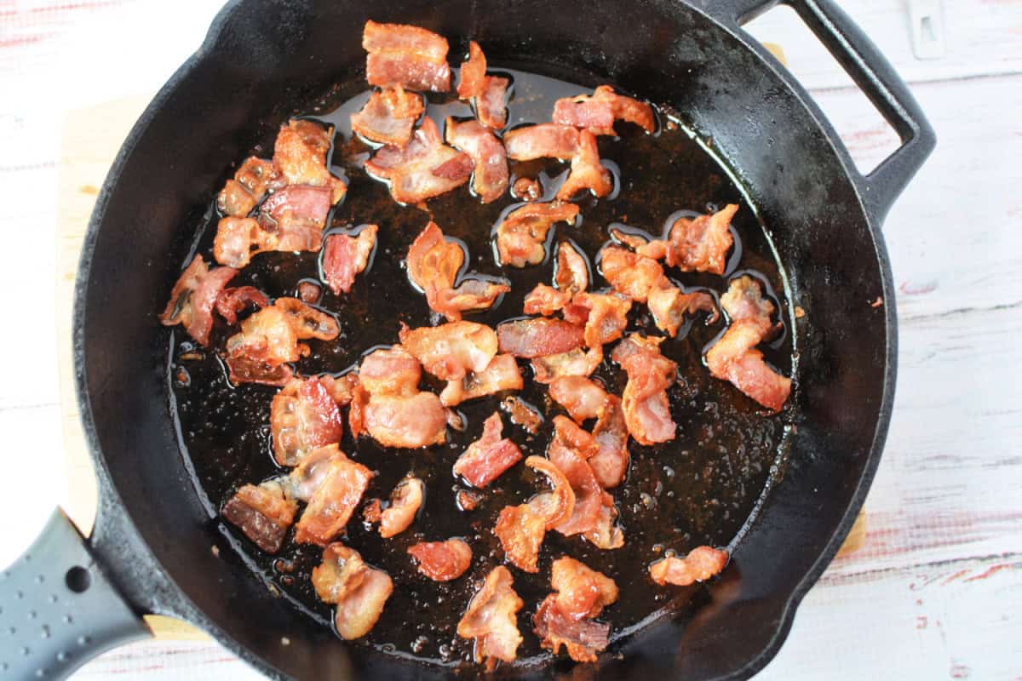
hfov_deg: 37.9
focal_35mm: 52
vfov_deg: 25.8
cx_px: 511
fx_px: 1490
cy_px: 340
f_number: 3.5
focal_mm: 35
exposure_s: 1/50
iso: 800
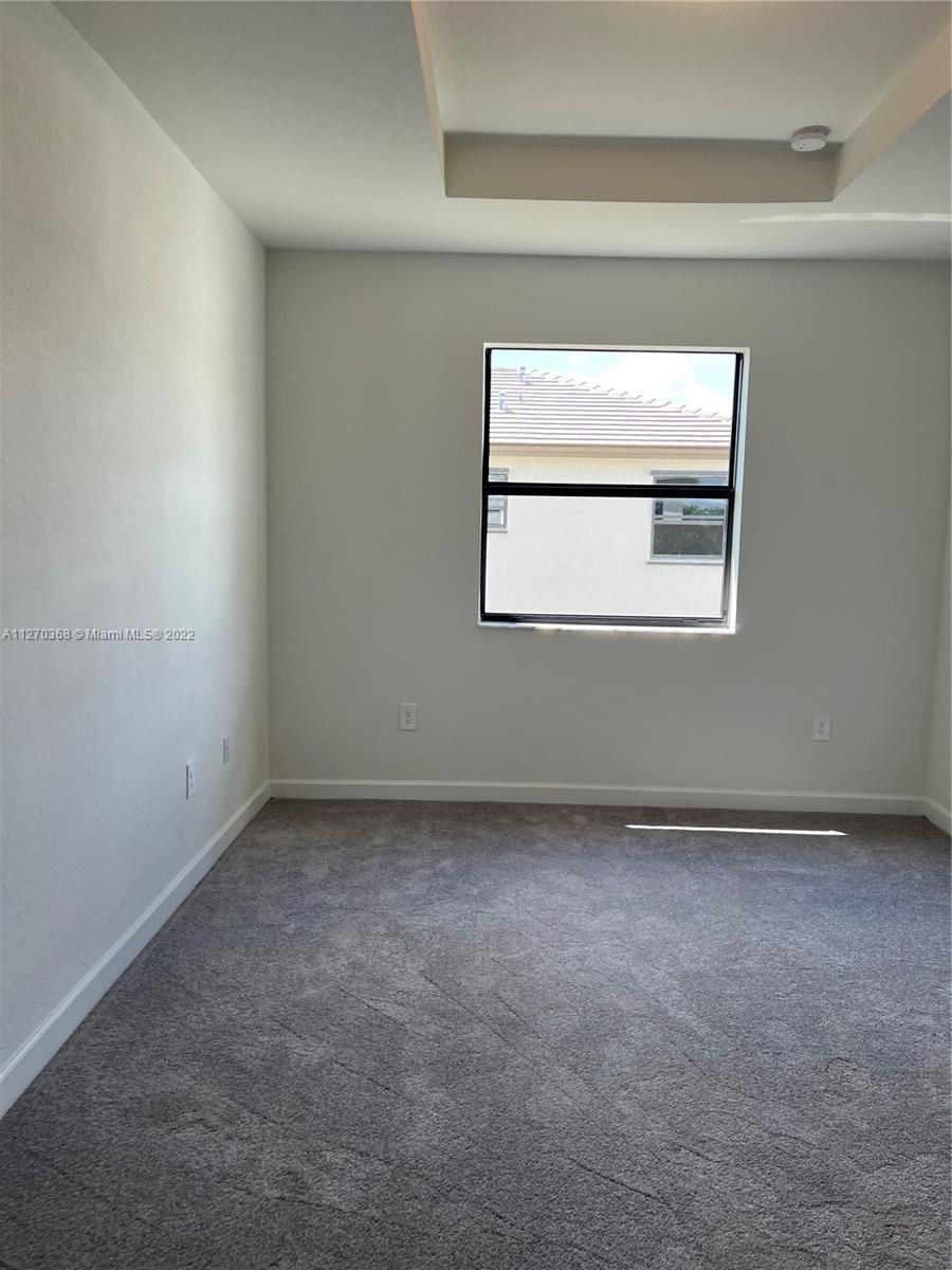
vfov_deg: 67.3
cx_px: 476
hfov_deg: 53.1
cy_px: 635
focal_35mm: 26
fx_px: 953
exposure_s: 1/204
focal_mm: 5.7
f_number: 1.5
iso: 40
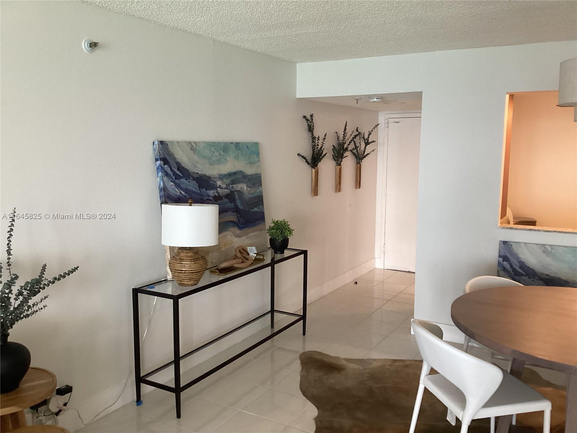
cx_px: 288
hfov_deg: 58.4
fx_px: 517
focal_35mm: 31
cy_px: 216
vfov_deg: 45.4
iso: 200
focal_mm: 3.3
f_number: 2.4
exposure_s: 1/60
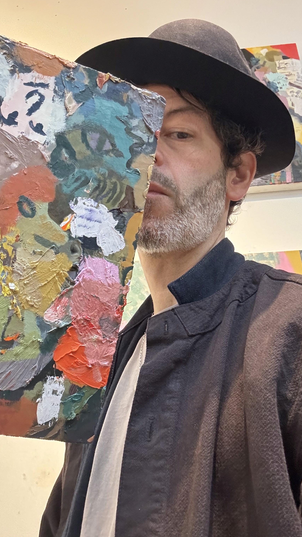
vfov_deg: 59.5
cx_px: 137
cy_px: 269
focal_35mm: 33
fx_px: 470
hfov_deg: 35.6
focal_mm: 2.69
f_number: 1.9
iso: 400
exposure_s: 1/40
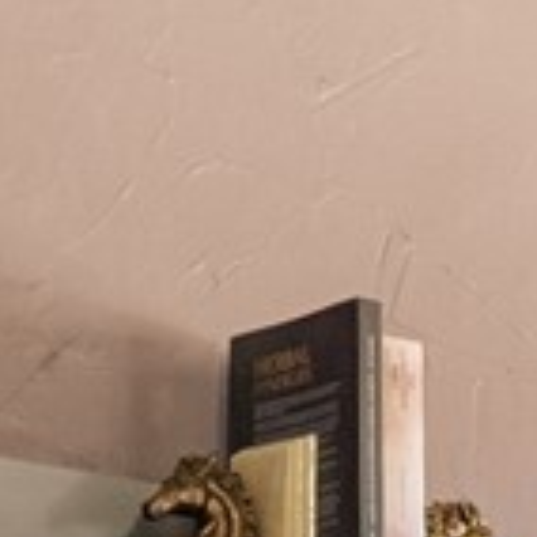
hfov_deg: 6.2
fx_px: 4282
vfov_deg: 6.7
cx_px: 1987
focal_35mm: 244
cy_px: 1467
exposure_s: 1/15
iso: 400
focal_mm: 24
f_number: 3.2
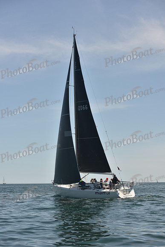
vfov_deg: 28.8
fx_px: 481
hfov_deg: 19.5
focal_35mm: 70
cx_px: 82
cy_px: 124
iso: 250
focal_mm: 70
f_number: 5.6
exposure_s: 1/800
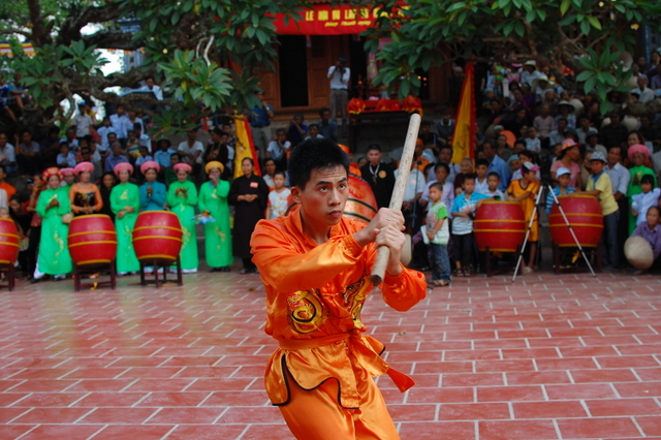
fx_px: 963
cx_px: 330
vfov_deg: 25.7
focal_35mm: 52
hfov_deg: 37.9
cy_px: 220
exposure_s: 1/500
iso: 200
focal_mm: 35
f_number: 4
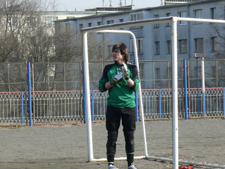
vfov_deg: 8.1
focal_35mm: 183
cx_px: 112
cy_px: 84
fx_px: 1189
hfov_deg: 10.8
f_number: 5.6
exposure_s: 1/320
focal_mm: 21.7
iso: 100
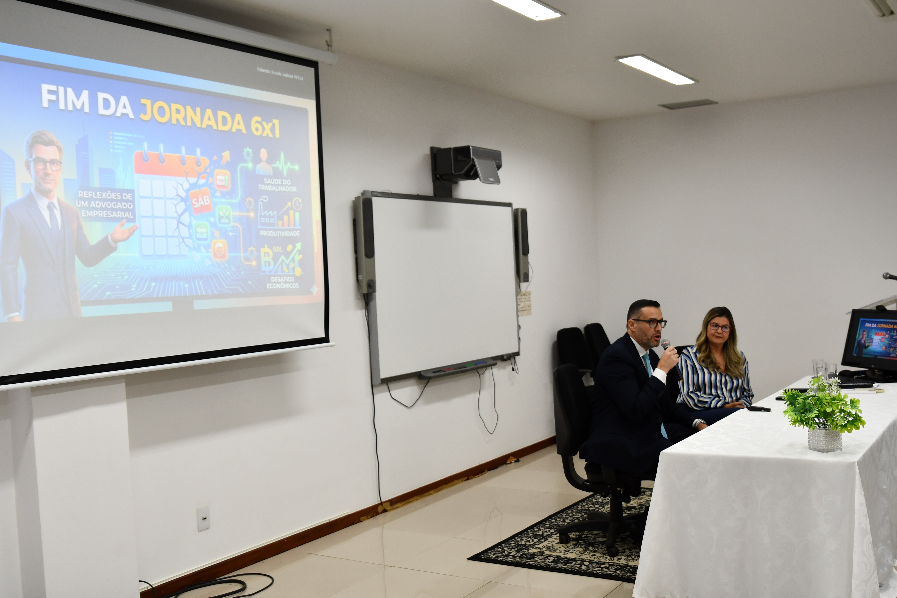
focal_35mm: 36
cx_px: 448
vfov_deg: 36.9
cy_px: 299
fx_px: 897
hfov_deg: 53.1
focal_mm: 24
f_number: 2.8
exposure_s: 1/250
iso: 450
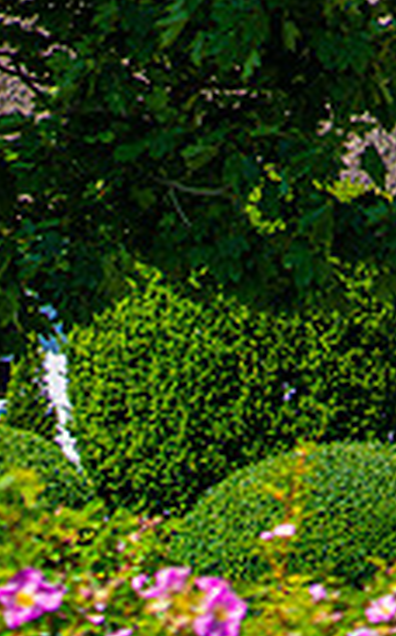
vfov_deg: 12.5
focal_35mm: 168
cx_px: 962
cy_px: 189
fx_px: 2908
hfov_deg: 7.3
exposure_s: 1/8000
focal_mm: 35
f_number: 1.8
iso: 100
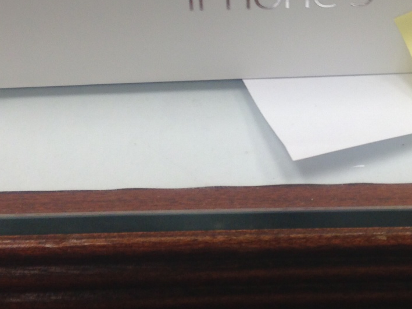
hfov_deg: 25.3
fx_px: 904
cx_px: 321
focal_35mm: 76
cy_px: 16
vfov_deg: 18.9
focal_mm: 4.13
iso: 64
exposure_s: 1/60
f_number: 2.4
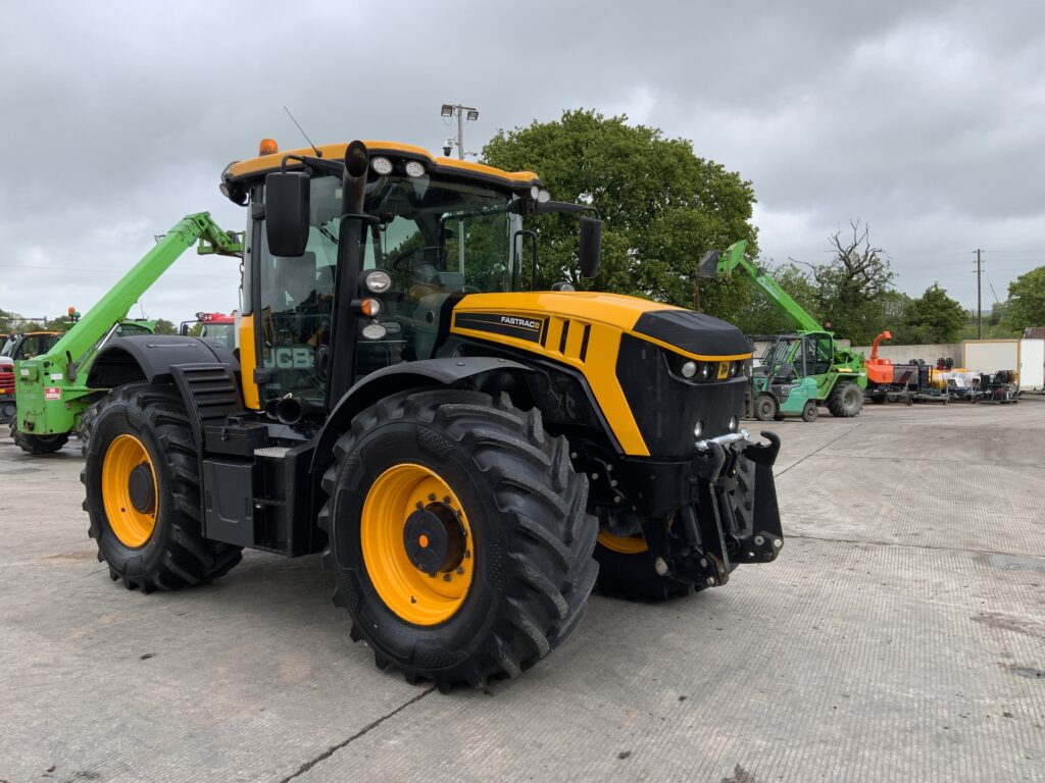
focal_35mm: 29
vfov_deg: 48.2
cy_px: 392
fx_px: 875
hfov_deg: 61.7
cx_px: 522
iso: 16
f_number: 1.8
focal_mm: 3
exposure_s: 1/855
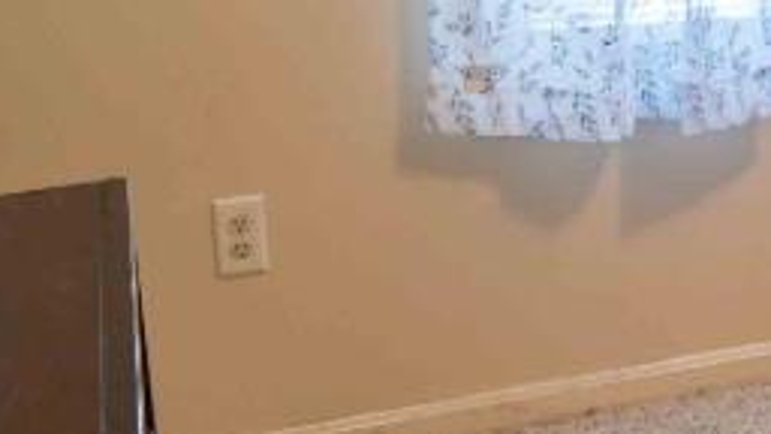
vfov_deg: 12.5
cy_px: -234
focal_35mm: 92
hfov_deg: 22.9
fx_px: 1881
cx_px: 613
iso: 100
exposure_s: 1/1.25
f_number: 5
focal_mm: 10
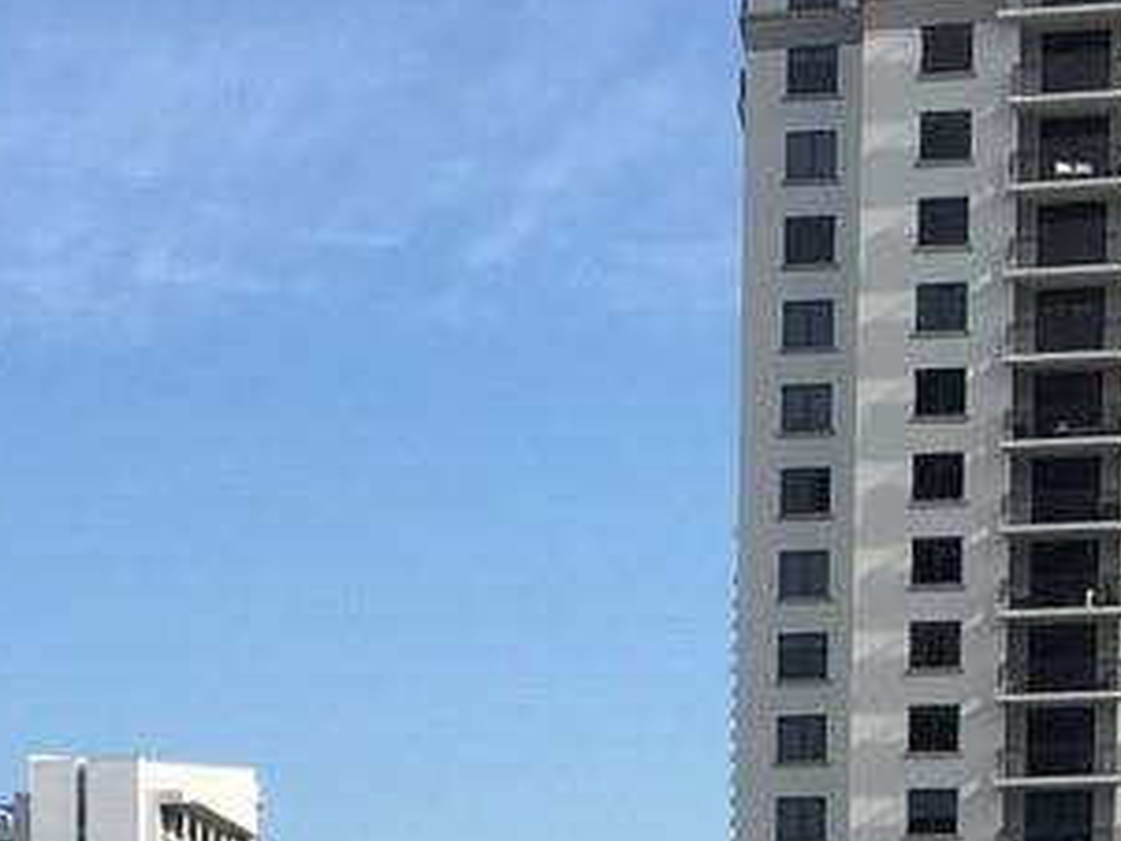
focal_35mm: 154
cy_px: 1924
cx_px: 11
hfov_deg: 12.7
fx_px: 4989
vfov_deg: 8.8
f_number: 2.2
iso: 32
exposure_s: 1/1464
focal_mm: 4.15
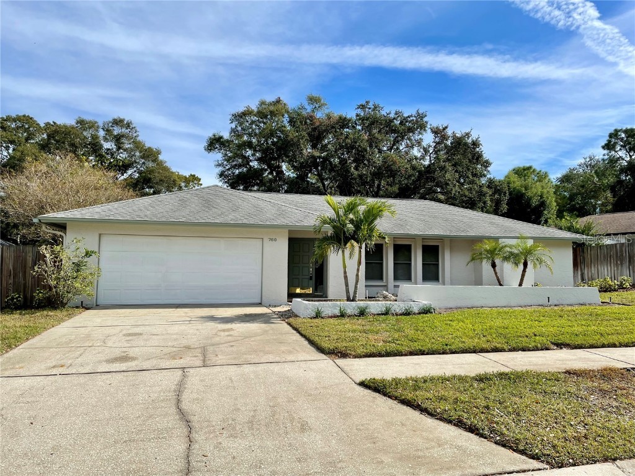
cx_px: 318
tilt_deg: +4.1
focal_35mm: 26
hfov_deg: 67.3
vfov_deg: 53.1
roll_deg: -0.1
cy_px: 238
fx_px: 477
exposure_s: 1/4651
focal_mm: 4.2
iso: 32
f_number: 1.6
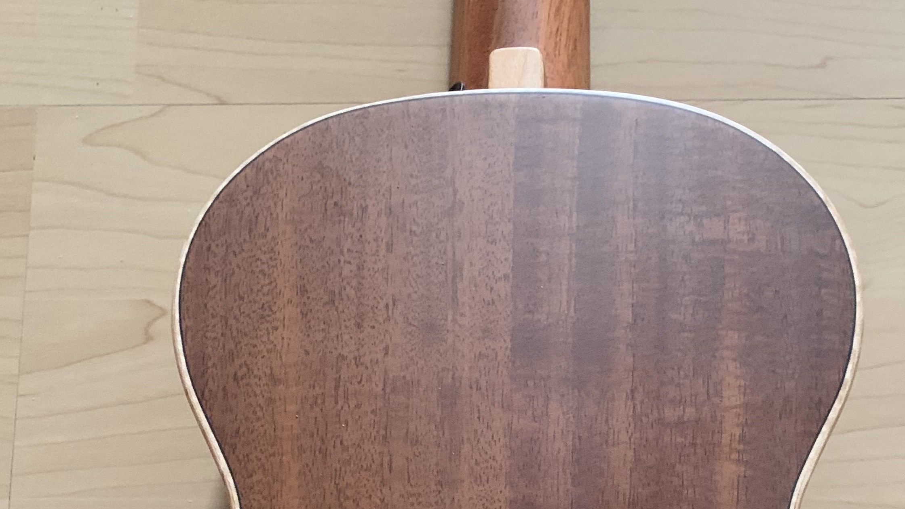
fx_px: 1224
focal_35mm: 51
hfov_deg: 40.6
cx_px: 488
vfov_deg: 20.5
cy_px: 737
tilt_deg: -80.9
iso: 400
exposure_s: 1/35
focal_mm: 4.25
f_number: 1.8
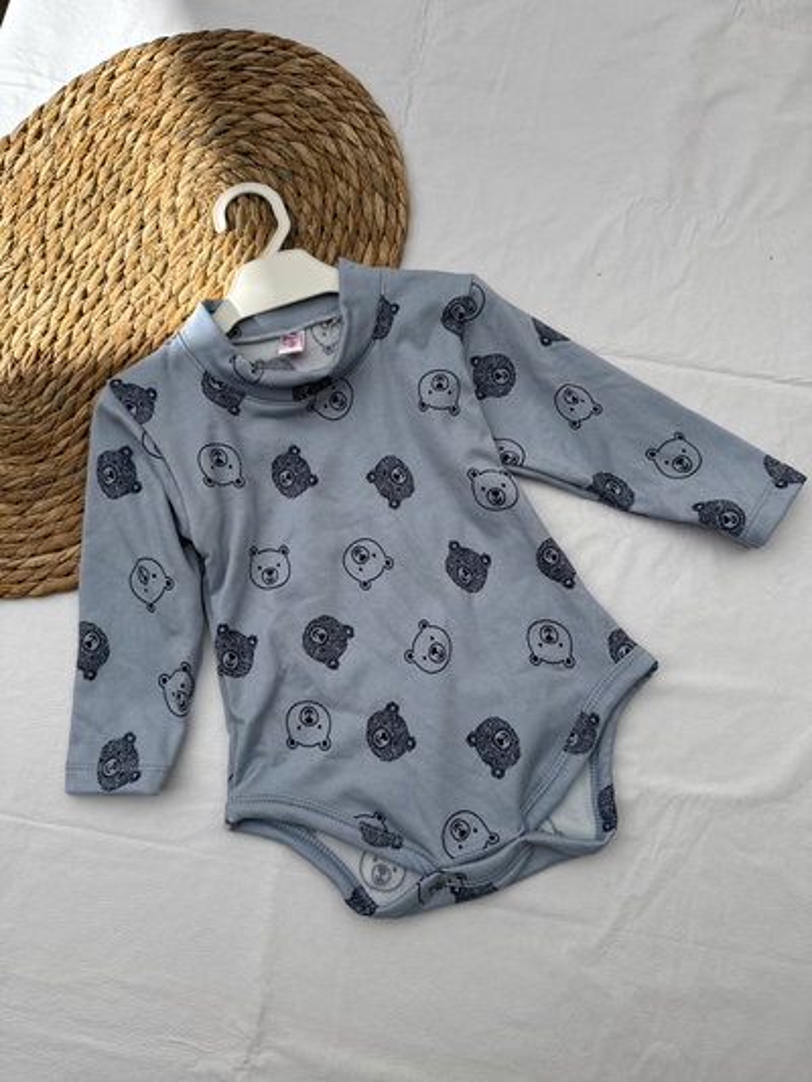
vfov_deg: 71.6
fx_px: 750
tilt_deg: -80.6
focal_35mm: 24
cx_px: 406
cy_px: 541
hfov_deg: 56.8
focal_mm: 6.76
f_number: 1.78
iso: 80
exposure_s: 1/2710
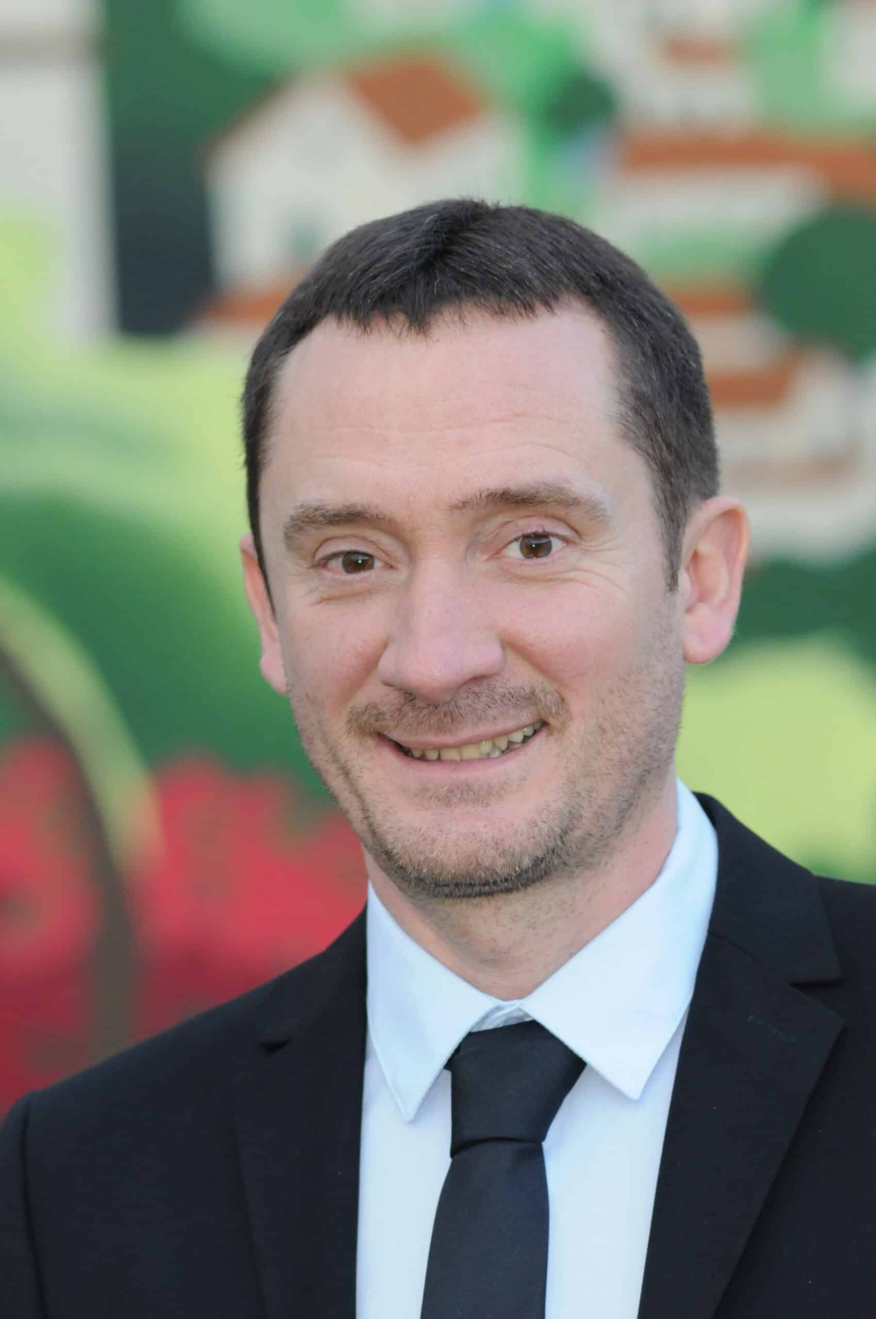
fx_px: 9881
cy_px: 660
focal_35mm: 270
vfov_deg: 7.6
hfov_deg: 5.1
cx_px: 438
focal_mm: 180
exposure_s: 1/250
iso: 1000
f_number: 6.3
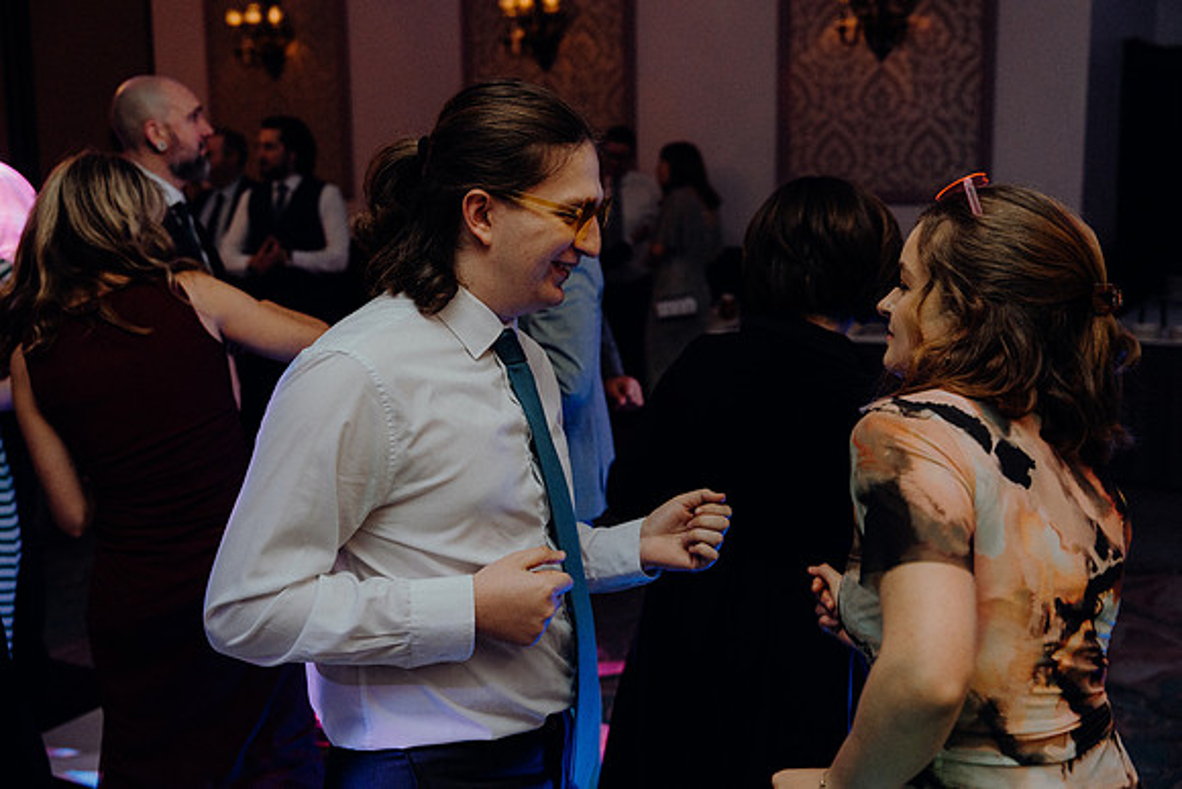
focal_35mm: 44
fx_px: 1445
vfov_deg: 30.5
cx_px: 591
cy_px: 394
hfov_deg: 44.5
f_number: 3.5
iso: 2500
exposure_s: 1/160
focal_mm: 44
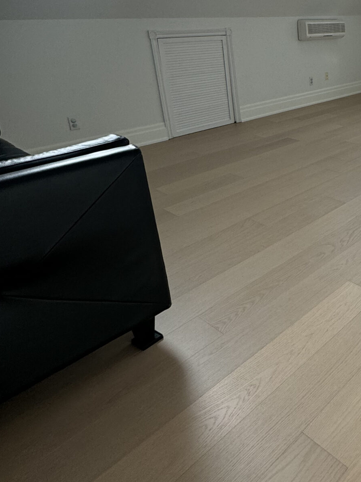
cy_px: 148
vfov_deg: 58.1
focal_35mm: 30
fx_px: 417
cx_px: 385
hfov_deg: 39.4
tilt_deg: -18.6
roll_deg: -0.5
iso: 80
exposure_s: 1/120
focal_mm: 2.22
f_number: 2.2
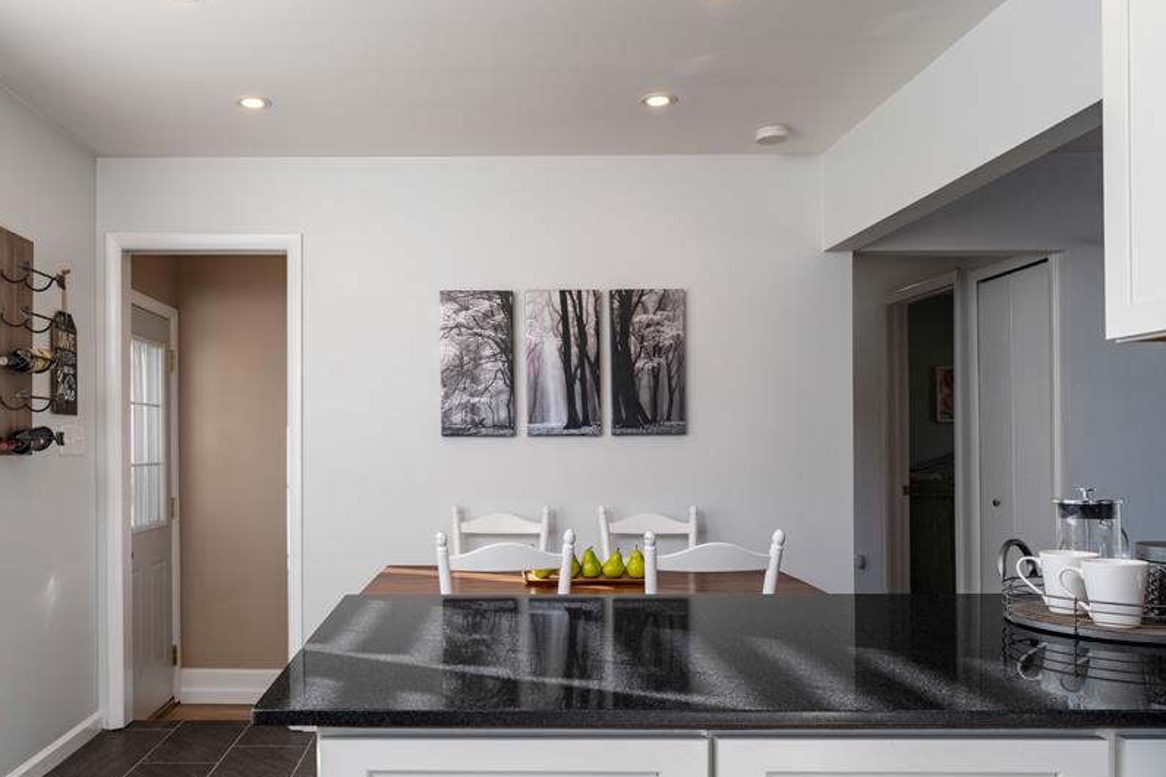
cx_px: 498
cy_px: 454
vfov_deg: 47.7
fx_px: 874
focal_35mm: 27
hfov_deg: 67.1
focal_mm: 14.1
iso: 640
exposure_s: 1/250
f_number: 6.4
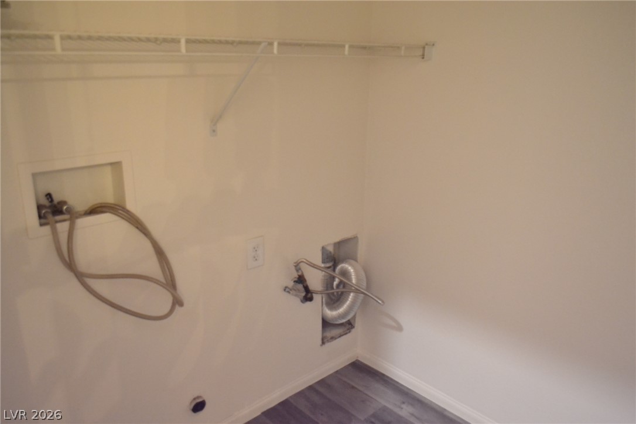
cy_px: 212
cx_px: 318
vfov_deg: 47.9
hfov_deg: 67.4
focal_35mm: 27
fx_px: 477
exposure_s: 1/40
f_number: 3.5
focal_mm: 18
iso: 3200
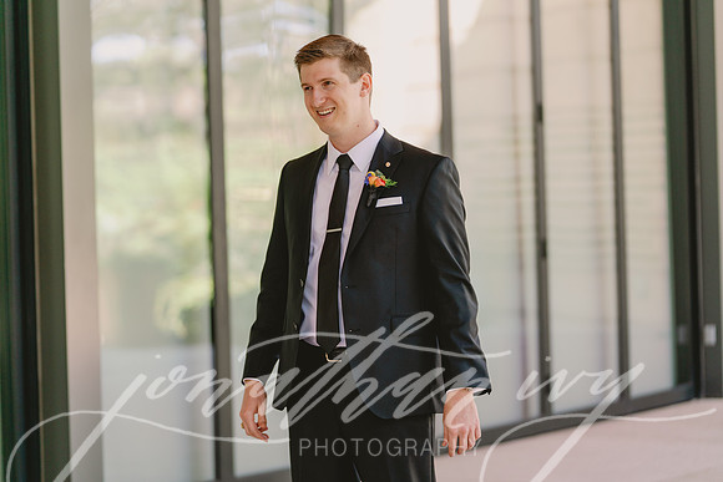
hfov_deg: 17.8
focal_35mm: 115
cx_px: 362
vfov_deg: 11.9
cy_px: 241
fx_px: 2310
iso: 400
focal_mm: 115
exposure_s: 1/320
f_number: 2.8
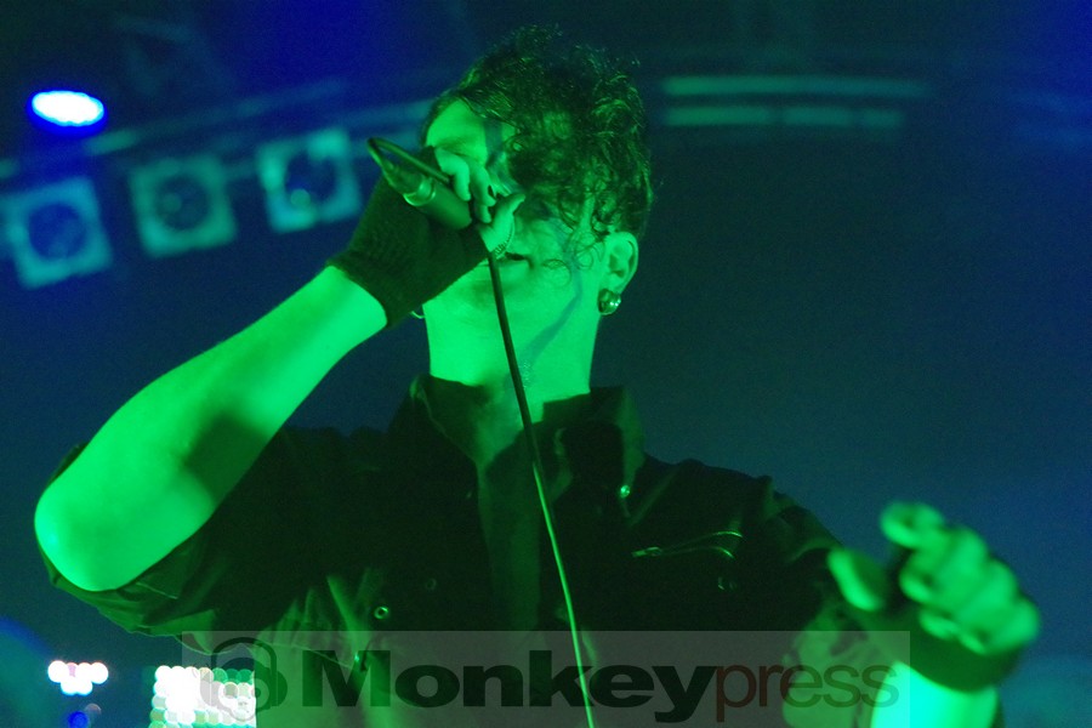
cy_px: 364
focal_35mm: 75
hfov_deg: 27.0
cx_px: 546
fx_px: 2275
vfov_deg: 18.2
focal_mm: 50
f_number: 2.5
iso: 6400
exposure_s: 1/250
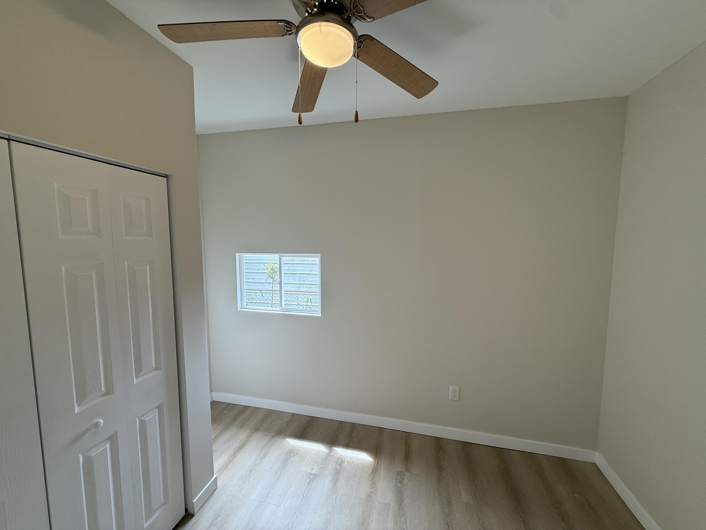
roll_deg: +0.3
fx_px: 286
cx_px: 353
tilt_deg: -5.2
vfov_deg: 85.7
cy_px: 265
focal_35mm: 14
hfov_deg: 102.1
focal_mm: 2.22
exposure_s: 1/139
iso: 64
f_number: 2.2
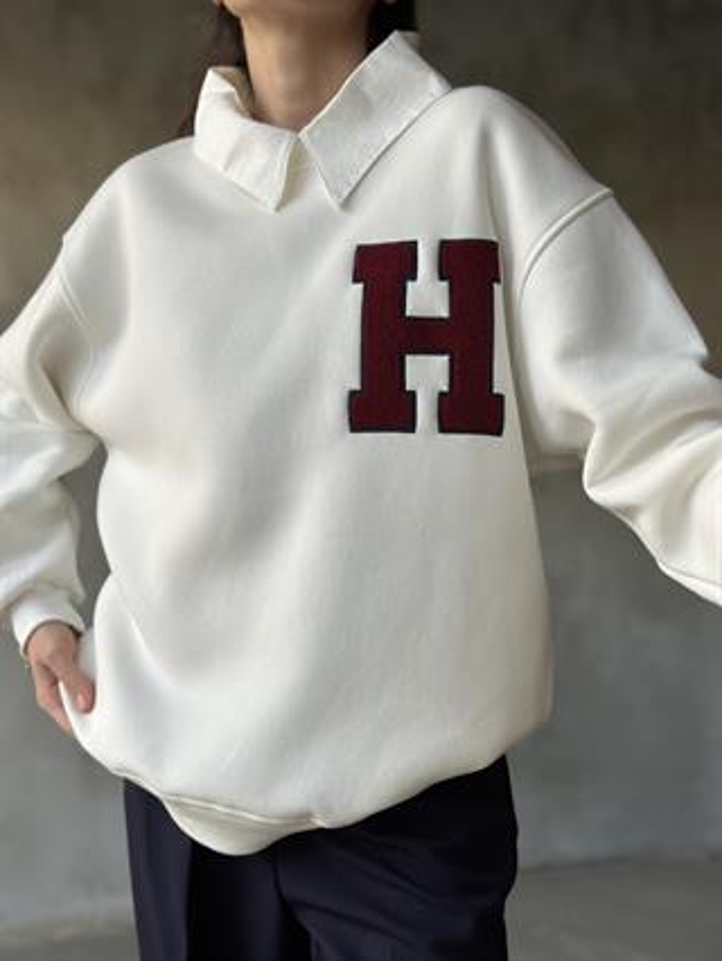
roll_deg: -0.8
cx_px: 361
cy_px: 480
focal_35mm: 48
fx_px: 1334
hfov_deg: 30.3
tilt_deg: +0.7
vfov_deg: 39.6
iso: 100
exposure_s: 1/121
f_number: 1.78
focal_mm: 6.86
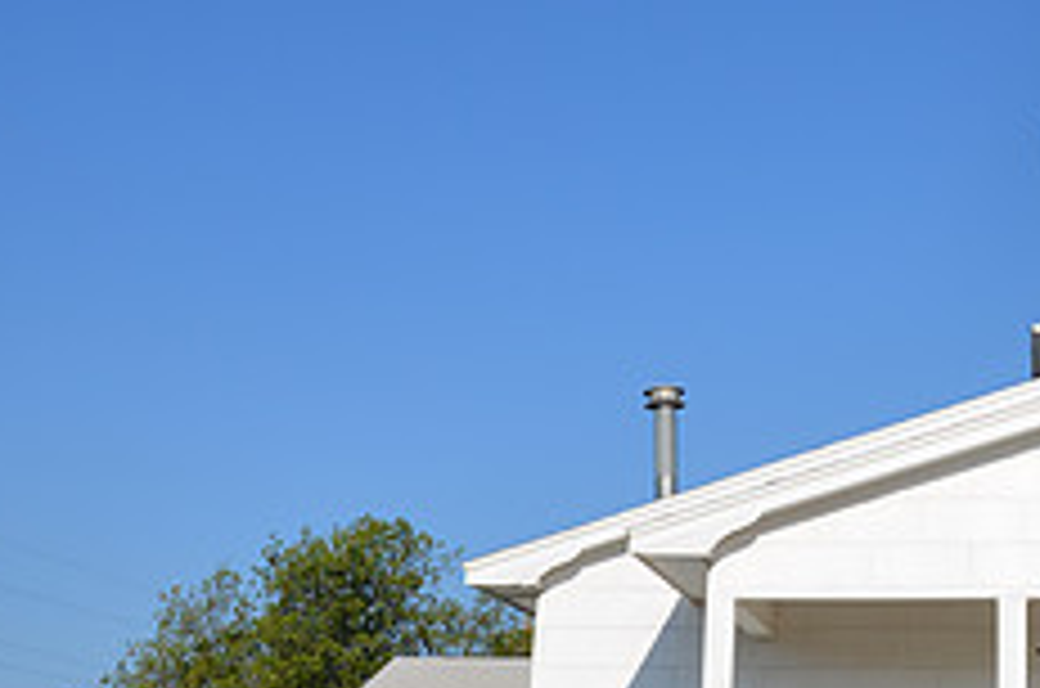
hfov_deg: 23.9
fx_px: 2285
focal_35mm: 79
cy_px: 319
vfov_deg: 17.1
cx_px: 1166
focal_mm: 21
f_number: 9
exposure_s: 1/320
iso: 100
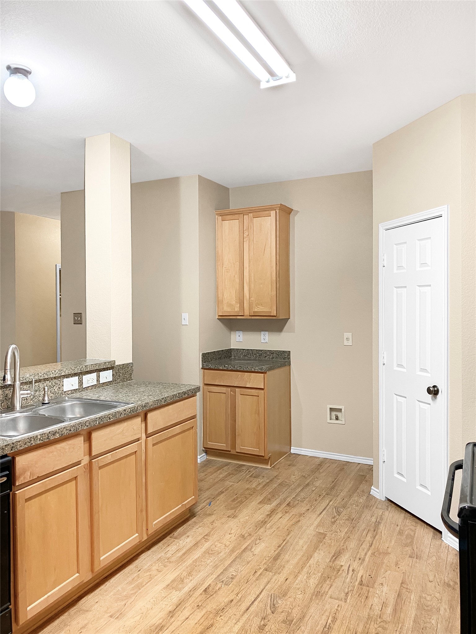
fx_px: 477
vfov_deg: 67.3
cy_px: 317
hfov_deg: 53.1
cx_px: 238
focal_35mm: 26
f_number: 1.8
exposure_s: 1/60
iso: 160
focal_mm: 4.25
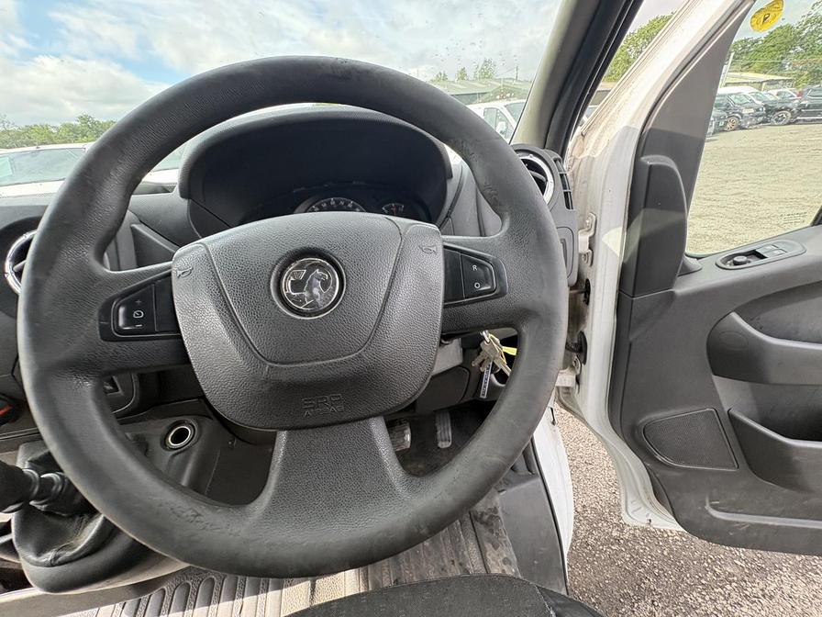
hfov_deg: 102.1
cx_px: 411
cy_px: 308
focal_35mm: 14
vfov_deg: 85.7
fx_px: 332
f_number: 2.2
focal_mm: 2.22
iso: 100
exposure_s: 1/140
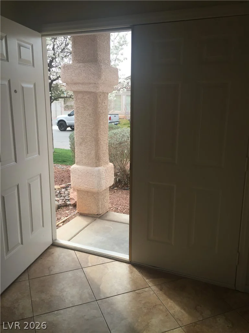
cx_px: 124
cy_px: 166
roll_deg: -0.9
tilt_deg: -11.8
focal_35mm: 29
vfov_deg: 61.7
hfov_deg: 48.2
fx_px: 278
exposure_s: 1/444
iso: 32
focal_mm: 4.15
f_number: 2.2
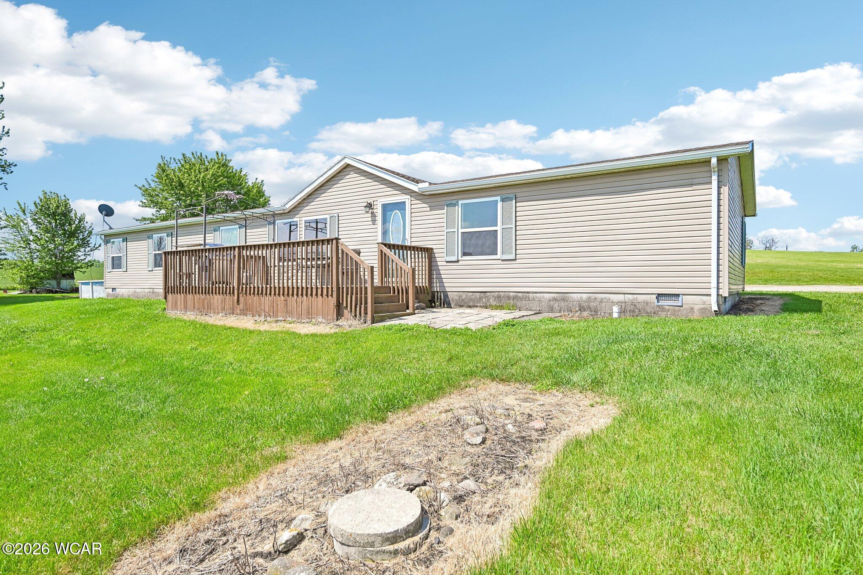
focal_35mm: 20
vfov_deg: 61.9
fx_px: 479
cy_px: 288
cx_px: 432
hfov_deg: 84.0
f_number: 4
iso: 400
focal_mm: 20
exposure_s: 1/3000
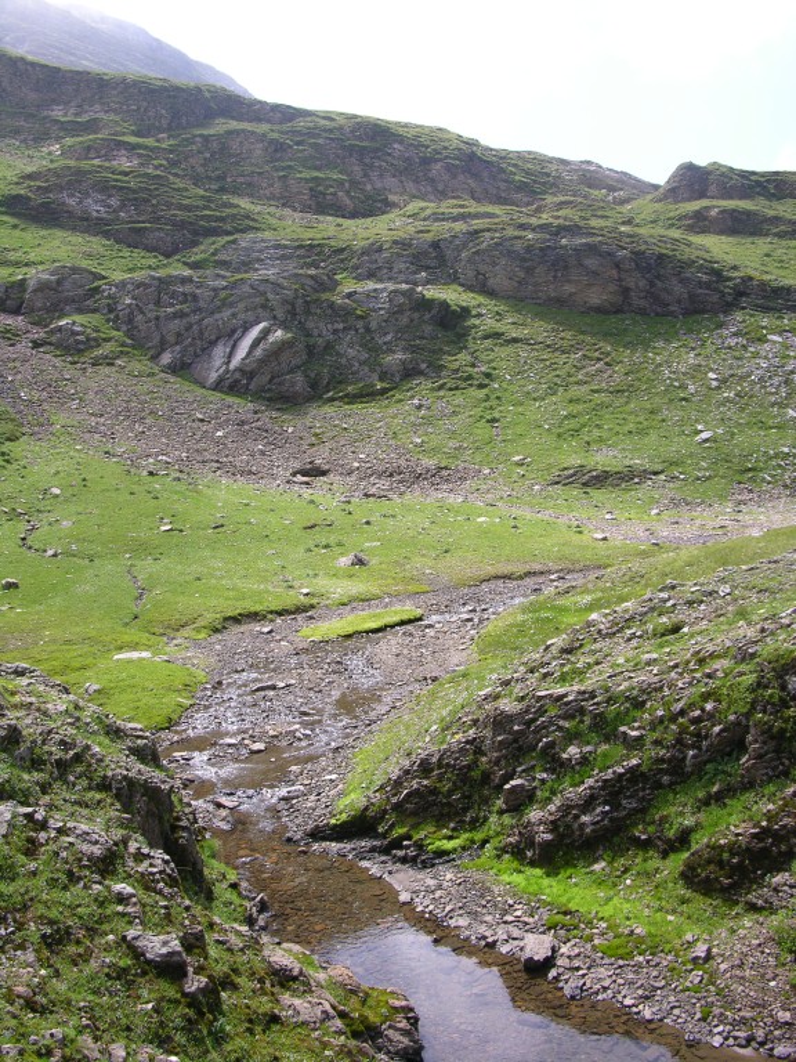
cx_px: 398
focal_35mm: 35
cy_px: 531
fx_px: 1073
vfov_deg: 52.6
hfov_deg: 40.7
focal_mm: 8.9
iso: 50
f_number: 5
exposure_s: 1/156
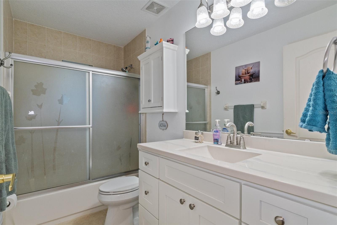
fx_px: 168
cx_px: 168
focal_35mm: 18
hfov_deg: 90.0
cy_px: 112
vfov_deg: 67.4
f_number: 8
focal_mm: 12
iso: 640
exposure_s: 1/2.5
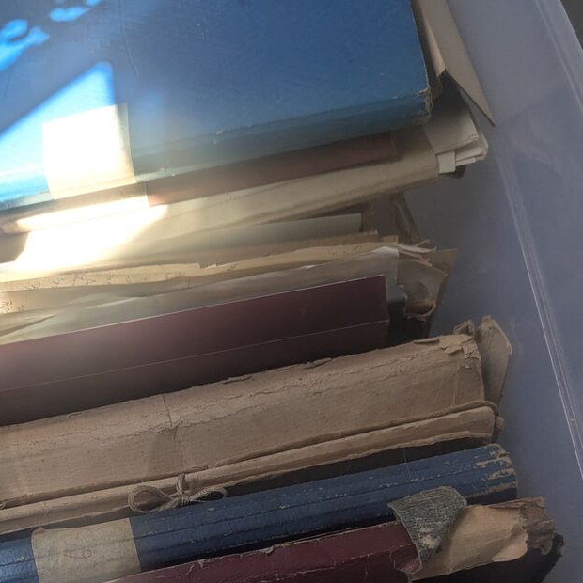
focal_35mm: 48
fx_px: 915
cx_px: 155
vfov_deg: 33.3
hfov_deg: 34.7
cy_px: 536
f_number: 1.85
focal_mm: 6.81
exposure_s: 1/158
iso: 64
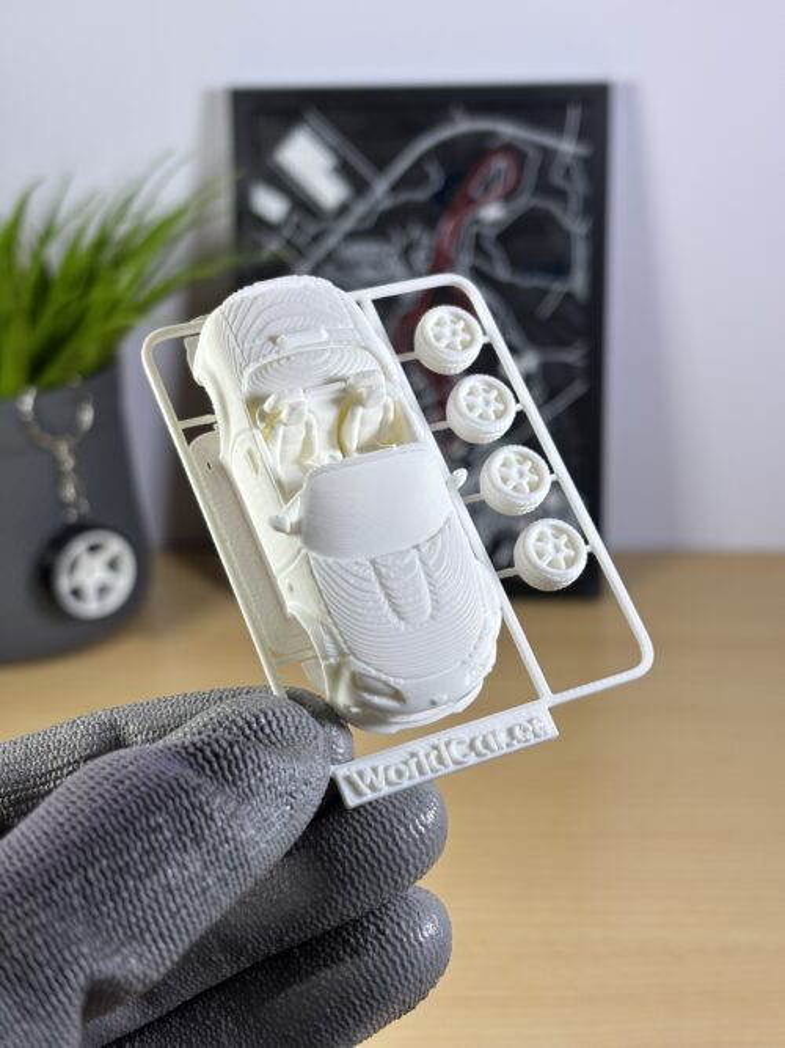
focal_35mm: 52
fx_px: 1573
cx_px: 392
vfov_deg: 36.8
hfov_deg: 28.0
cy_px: 524
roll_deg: +1.0
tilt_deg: -23.3
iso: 25
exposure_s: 1/117
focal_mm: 5.96
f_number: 1.6
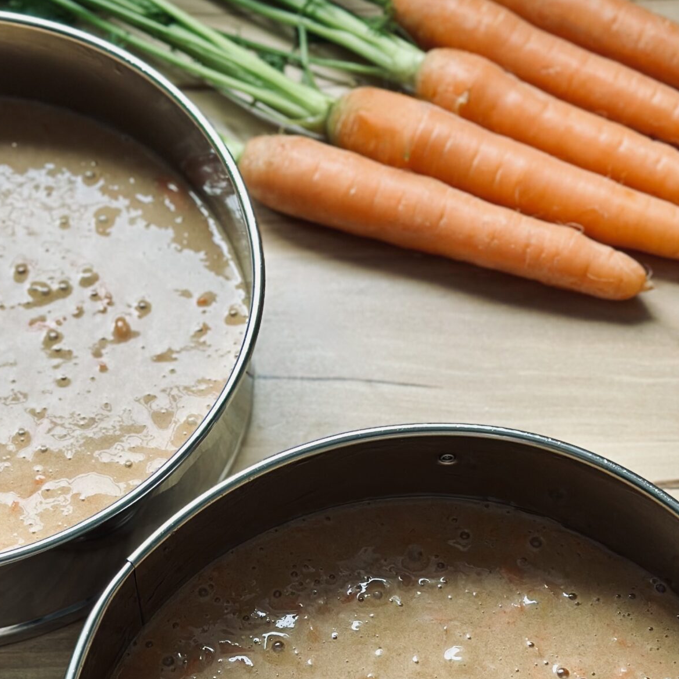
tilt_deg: -61.8
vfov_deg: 18.5
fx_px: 2064
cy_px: 524
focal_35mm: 93
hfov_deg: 18.6
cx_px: 198
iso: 80
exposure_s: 1/121
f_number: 1.78
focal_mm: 6.86
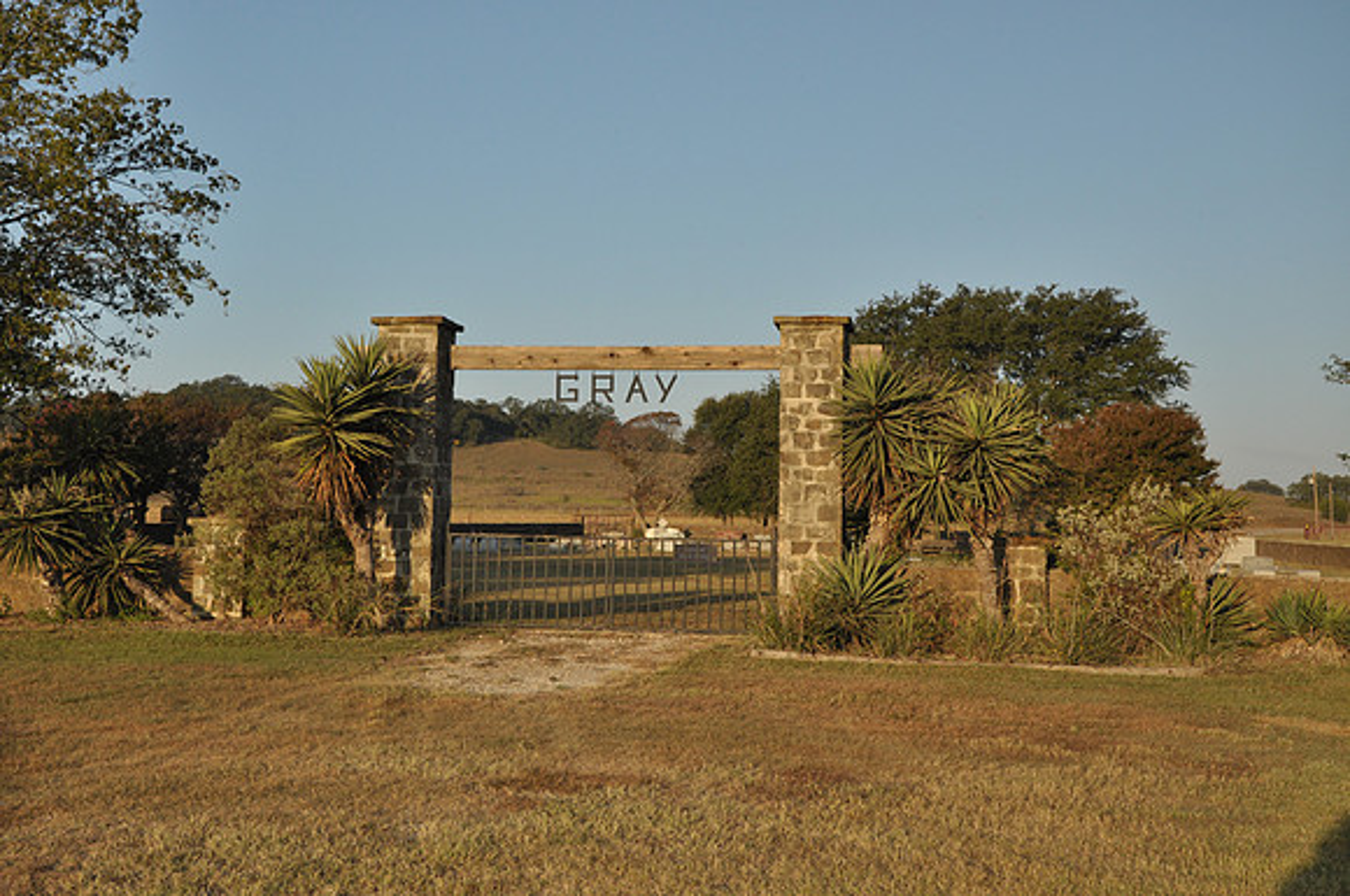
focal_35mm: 45
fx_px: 1685
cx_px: 675
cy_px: 448
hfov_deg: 43.7
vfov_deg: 29.8
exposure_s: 1/320
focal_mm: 30
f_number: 9
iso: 400
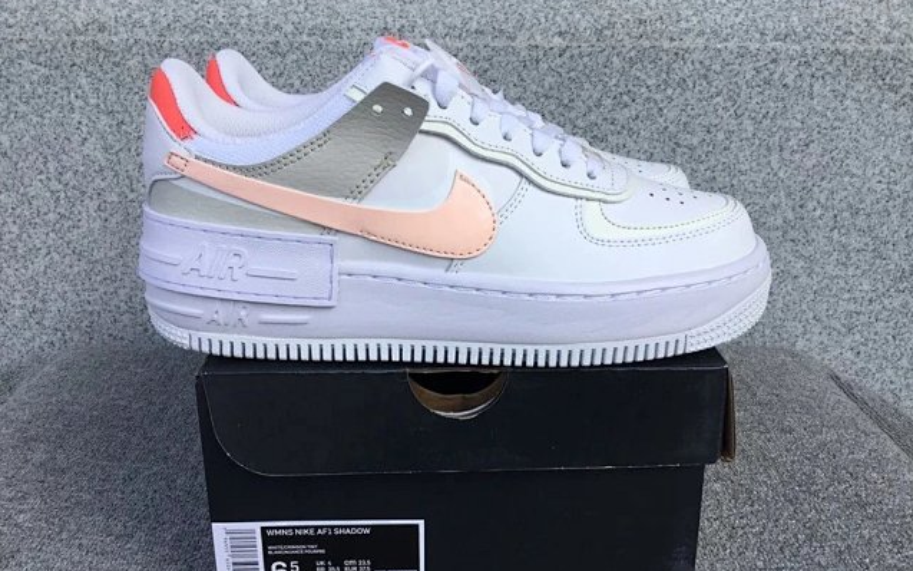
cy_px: 313
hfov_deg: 58.1
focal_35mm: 33
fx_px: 821
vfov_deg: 38.3
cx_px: 456
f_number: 2.4
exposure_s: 1/460
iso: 25
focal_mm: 3.3
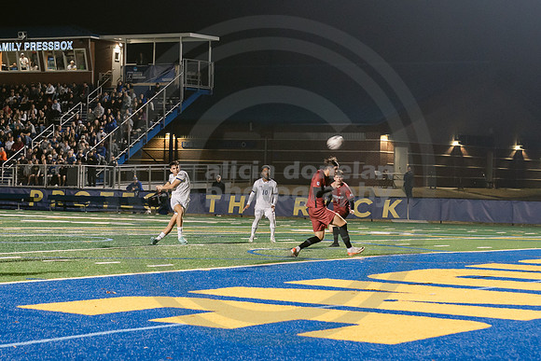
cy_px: 255
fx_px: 1839
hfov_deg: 16.7
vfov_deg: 11.2
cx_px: 159
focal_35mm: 122
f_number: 4.5
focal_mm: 70
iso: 2500
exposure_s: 1/200
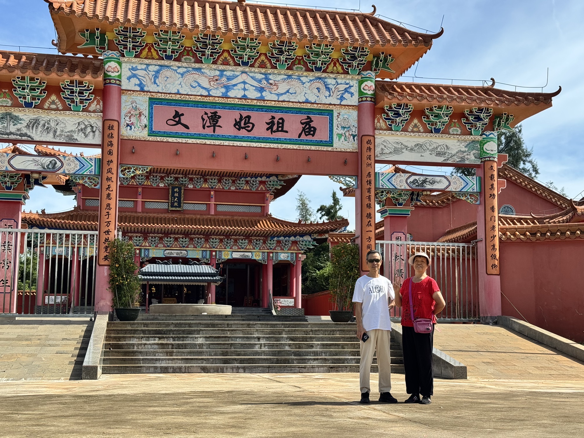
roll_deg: -0.2
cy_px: 219
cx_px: 292
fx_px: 810
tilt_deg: +8.2
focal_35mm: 48
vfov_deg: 30.3
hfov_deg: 39.7
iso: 64
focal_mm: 6.76
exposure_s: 1/2833
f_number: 1.78
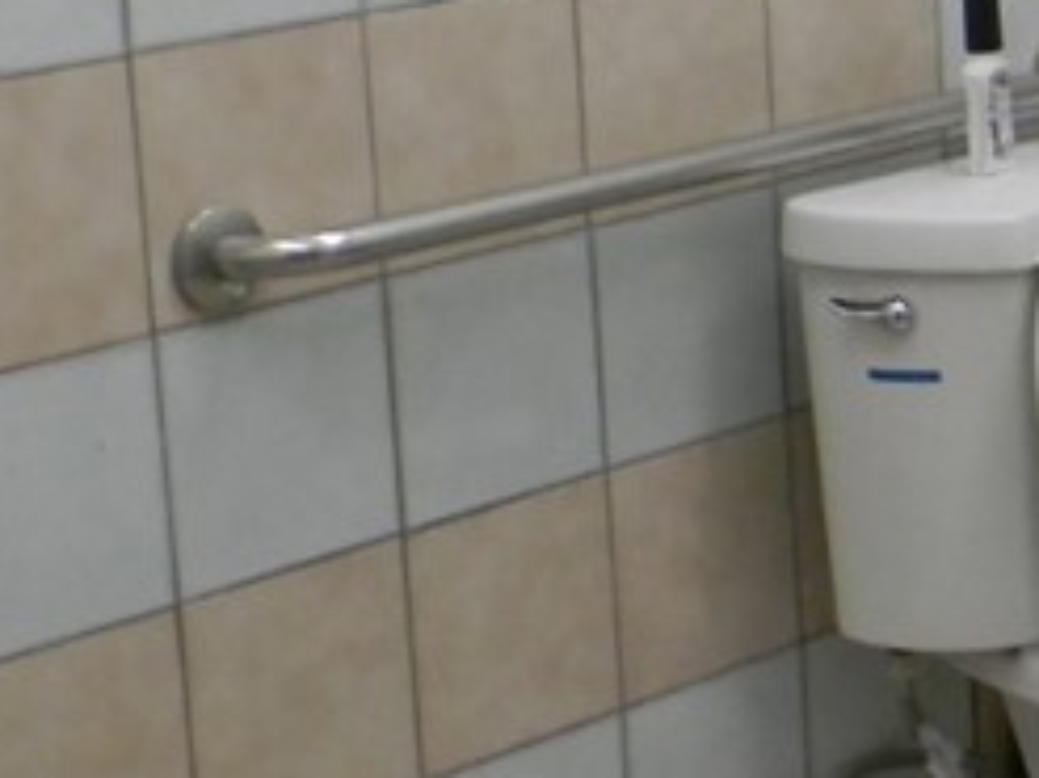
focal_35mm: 116
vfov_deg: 12.6
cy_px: 8
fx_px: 3480
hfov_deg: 16.4
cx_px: 1182
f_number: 3.5
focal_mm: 5
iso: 318
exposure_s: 1/30
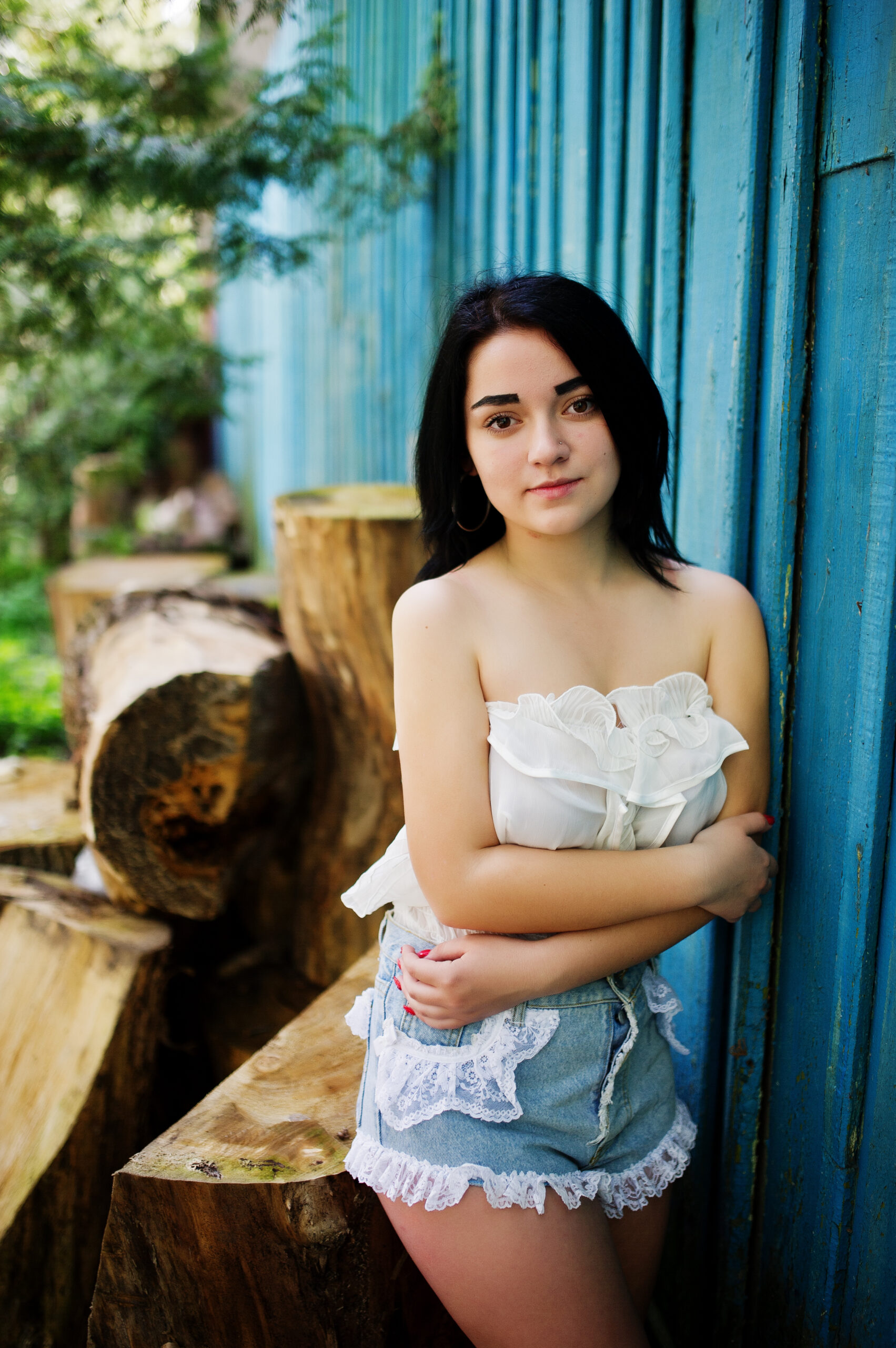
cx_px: 448
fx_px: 1309
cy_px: 674
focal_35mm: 35
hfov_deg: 37.8
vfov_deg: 54.5
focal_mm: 35
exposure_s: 1/800
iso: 200
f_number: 1.4
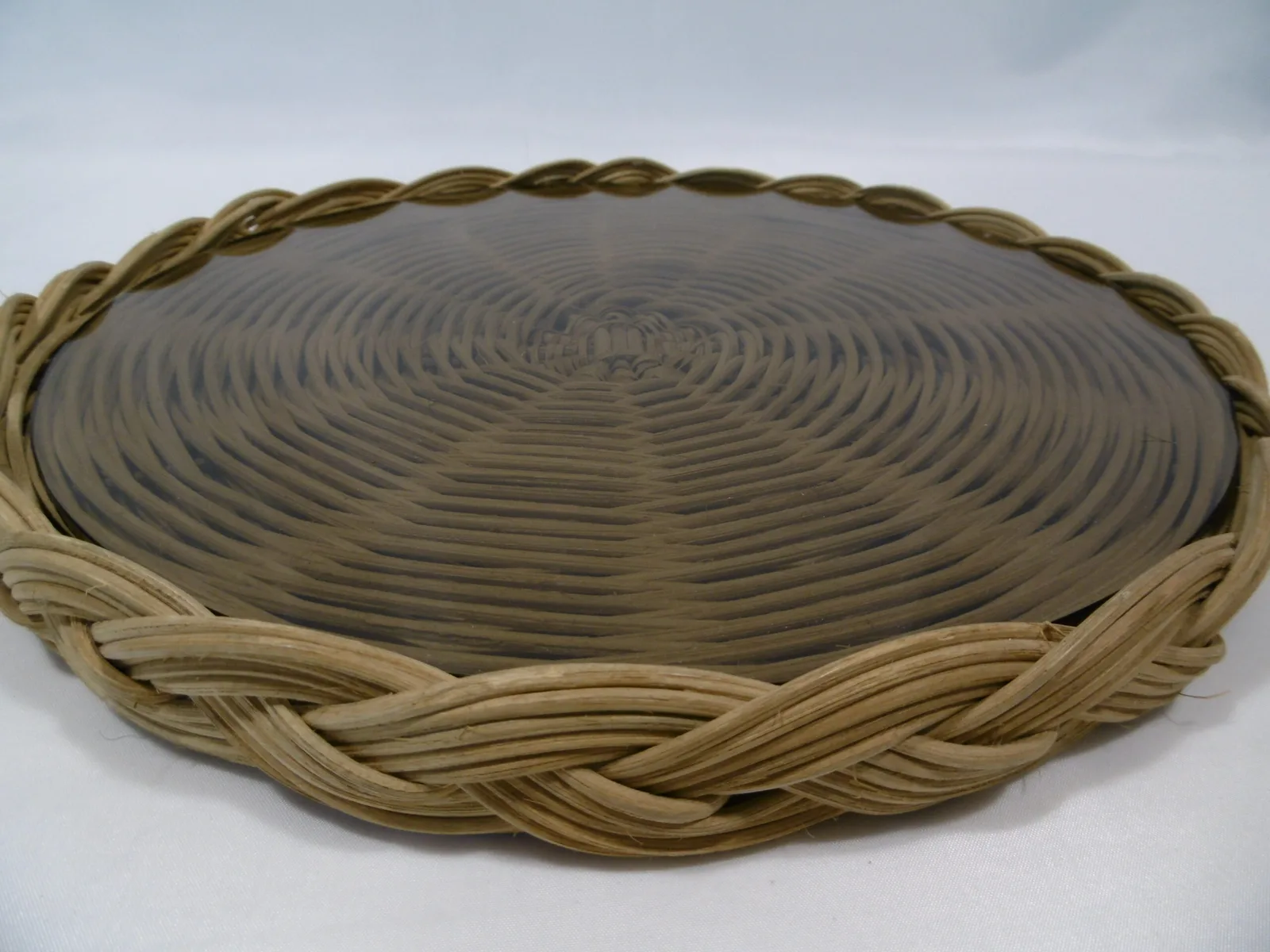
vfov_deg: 56.8
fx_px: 881
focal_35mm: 24
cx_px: 635
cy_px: 476
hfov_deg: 71.6
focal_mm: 4.3
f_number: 3.1
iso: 100
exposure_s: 1/25
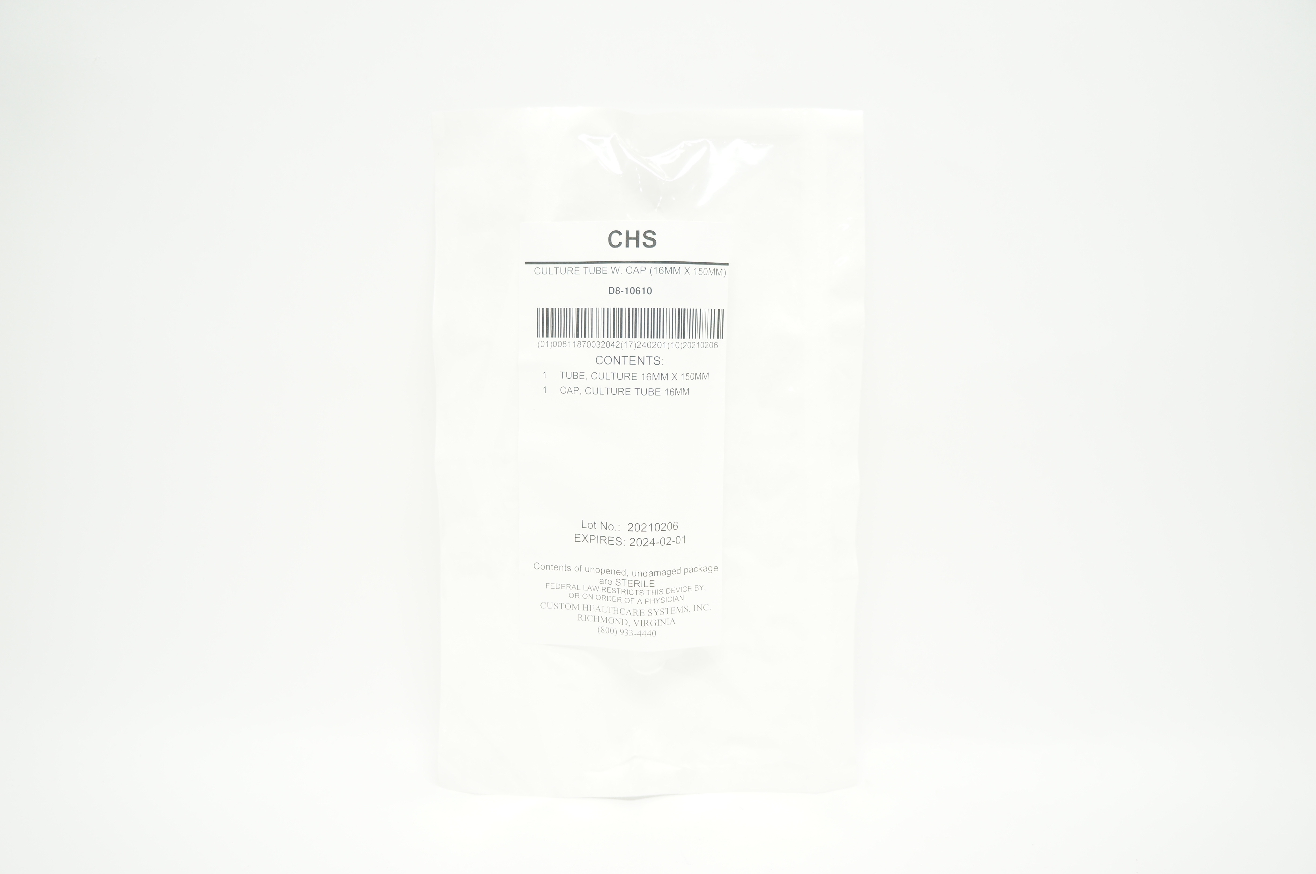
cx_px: 658
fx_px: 986
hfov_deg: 67.4
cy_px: 437
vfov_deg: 47.8
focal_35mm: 27
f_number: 4.5
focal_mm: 18
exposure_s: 1/100
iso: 400
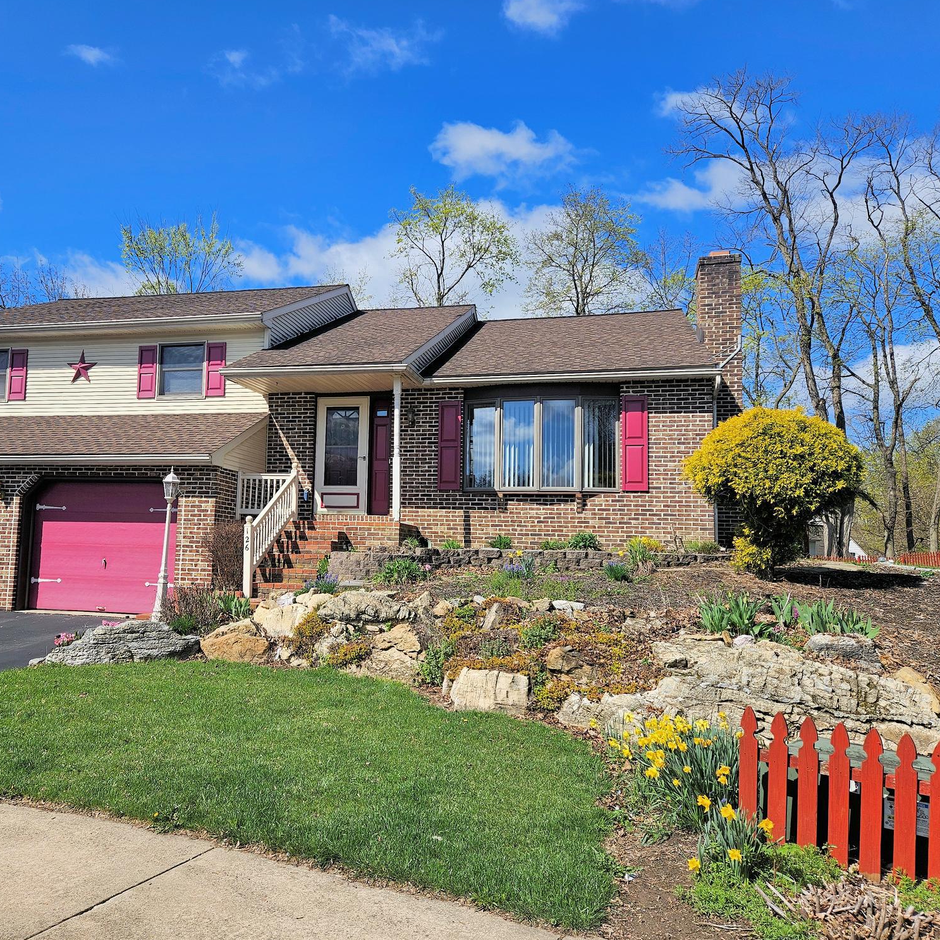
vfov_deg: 57.3
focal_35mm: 28
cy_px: 456
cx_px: 368
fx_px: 860
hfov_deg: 56.8
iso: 25
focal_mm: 5.4
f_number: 1.8
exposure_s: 1/2134
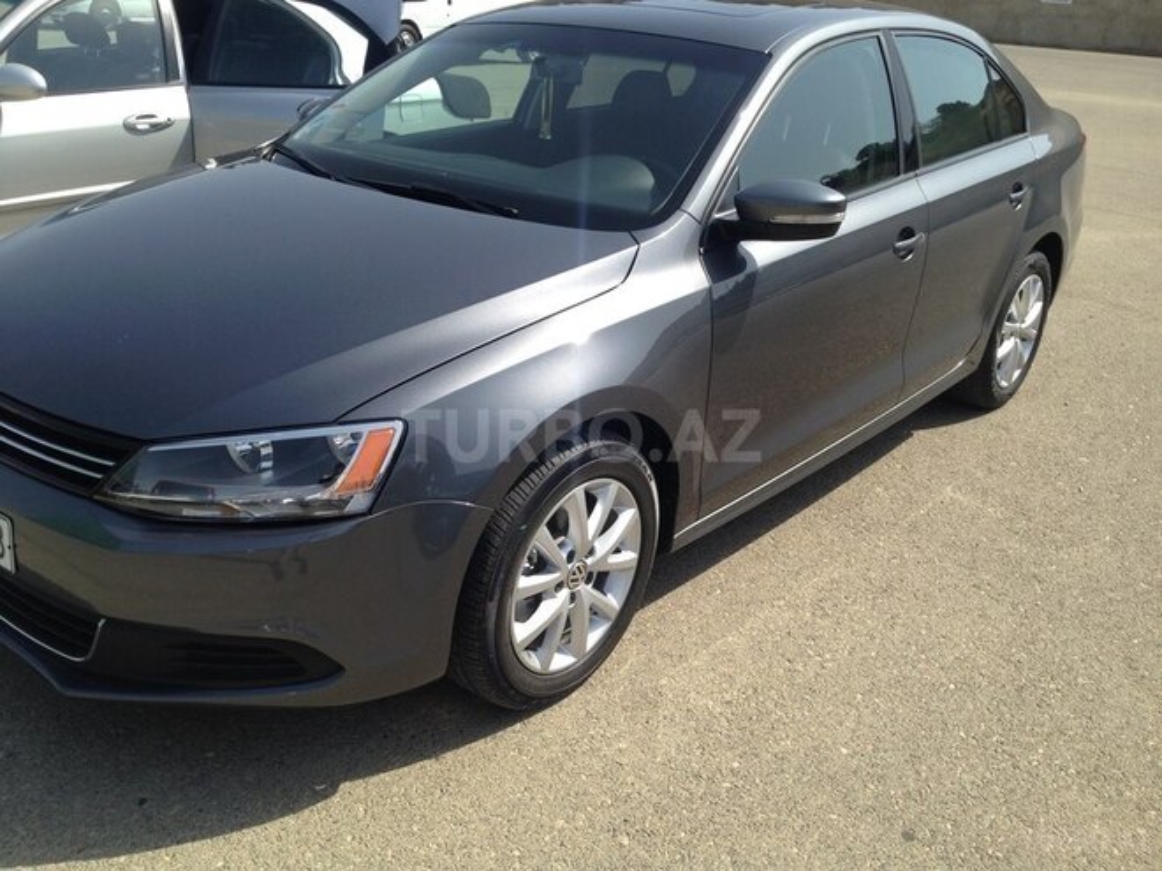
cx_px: 581
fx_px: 1108
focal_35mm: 33
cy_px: 436
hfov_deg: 55.4
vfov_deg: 42.9
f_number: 2.4
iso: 50
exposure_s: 1/1106
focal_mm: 4.12
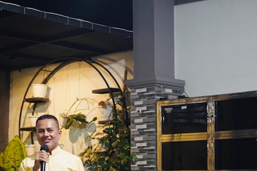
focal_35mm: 92
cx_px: 46
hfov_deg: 21.8
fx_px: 657
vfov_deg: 14.5
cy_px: 194
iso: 1600
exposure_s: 1/100
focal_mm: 35
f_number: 2.2
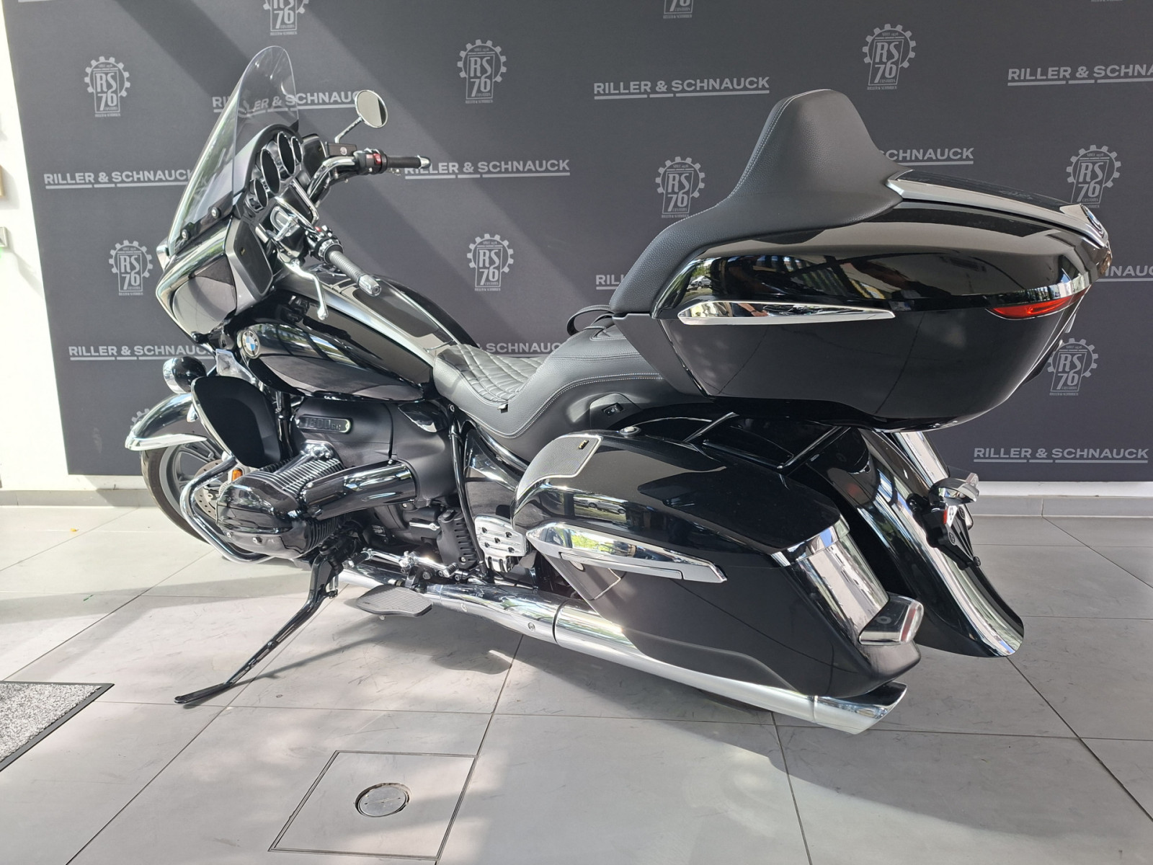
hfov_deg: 73.9
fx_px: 766
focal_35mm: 23
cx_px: 576
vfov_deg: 58.9
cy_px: 432
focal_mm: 5.54
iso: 64
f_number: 1.8
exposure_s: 1/100
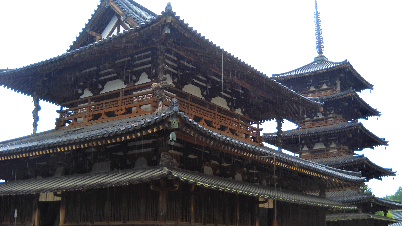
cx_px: 201
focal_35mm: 45
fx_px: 480
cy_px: 117
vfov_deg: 26.5
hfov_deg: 45.5
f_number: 3.1
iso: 64
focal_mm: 6.72
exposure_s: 1/67
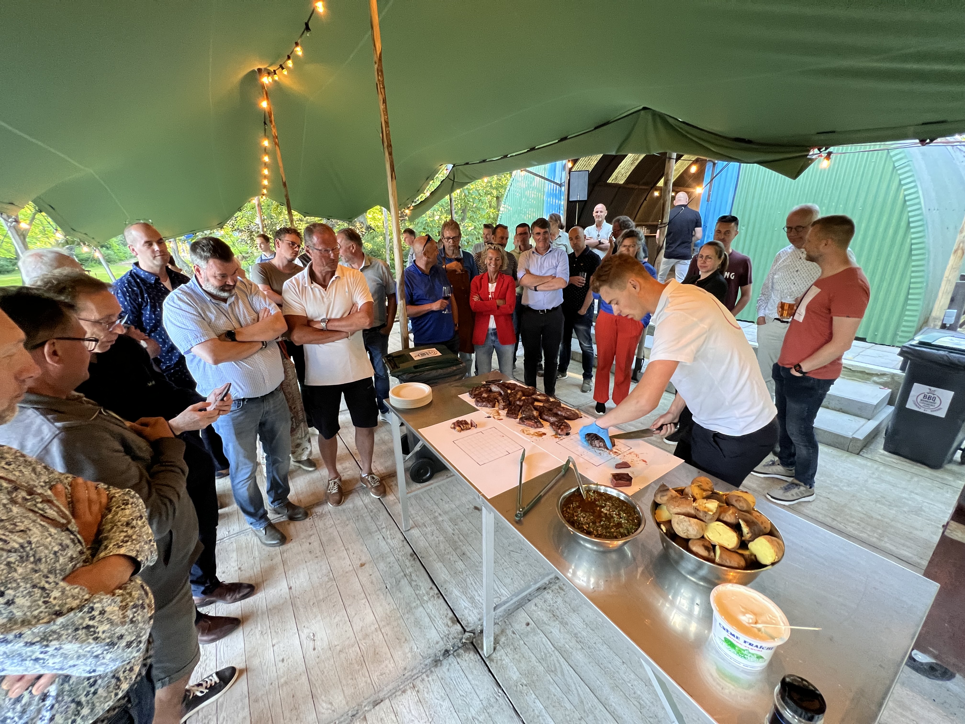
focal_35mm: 13
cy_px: 362
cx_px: 482
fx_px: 362
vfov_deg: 89.9
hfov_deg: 106.2
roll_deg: +1.0
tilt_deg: -20.0
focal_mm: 1.57
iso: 250
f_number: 1.8
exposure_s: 1/50
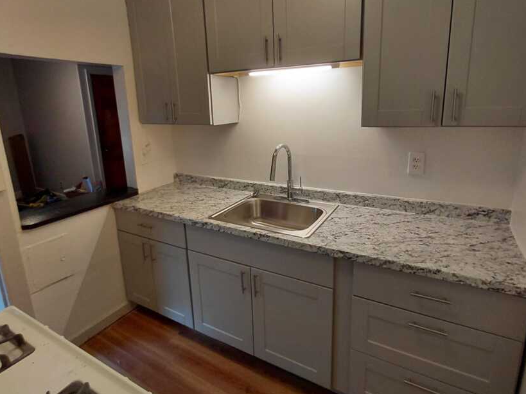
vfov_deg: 65.7
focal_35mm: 20
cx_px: 265
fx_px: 304
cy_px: 171
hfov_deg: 81.8
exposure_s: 1/60
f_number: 2.2
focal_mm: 1.64
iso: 64
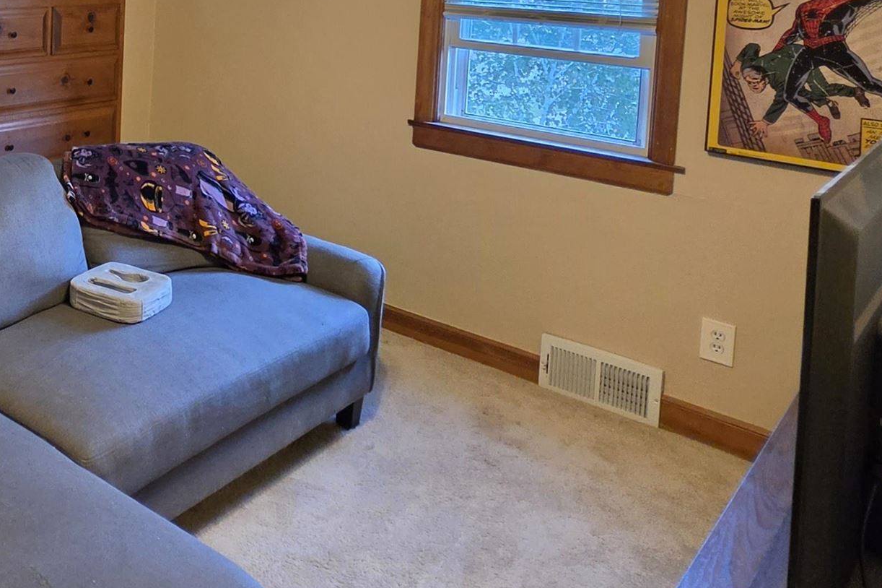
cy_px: -19
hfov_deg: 47.8
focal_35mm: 34
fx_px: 833
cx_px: 33
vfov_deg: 34.8
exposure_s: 1/60
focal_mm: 2.2
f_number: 1.9
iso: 320
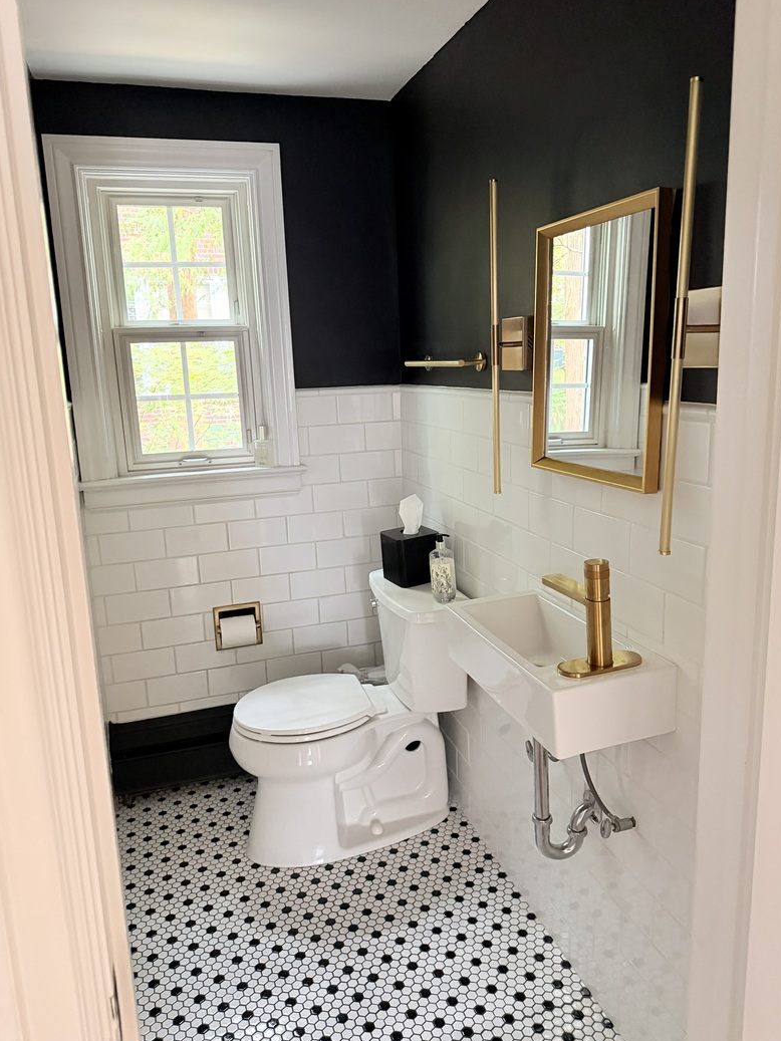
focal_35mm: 25
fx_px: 752
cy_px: 505
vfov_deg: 69.4
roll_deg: +1.6
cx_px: 388
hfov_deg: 54.9
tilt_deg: -12.2
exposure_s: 1/46
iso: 800
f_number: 1.78
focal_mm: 6.76
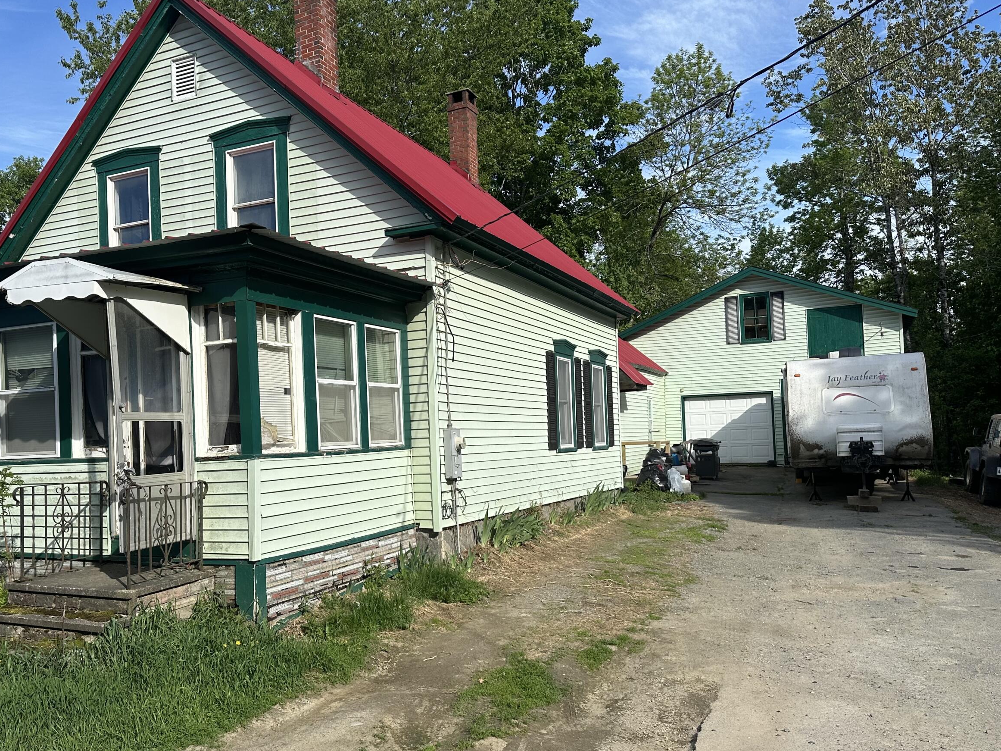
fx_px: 896
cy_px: 419
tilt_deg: +2.7
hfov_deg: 57.5
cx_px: 365
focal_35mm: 31
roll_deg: +2.2
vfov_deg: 45.4
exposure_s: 1/3861
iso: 80
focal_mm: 6.86
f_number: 1.78
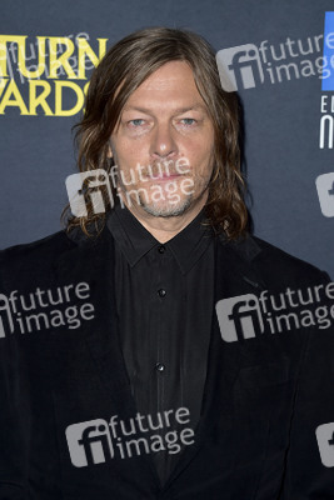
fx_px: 1363
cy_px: 250
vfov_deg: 20.8
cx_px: 167
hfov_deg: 14.0
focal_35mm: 98
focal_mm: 98
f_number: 6.3
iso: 250
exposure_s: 1/250
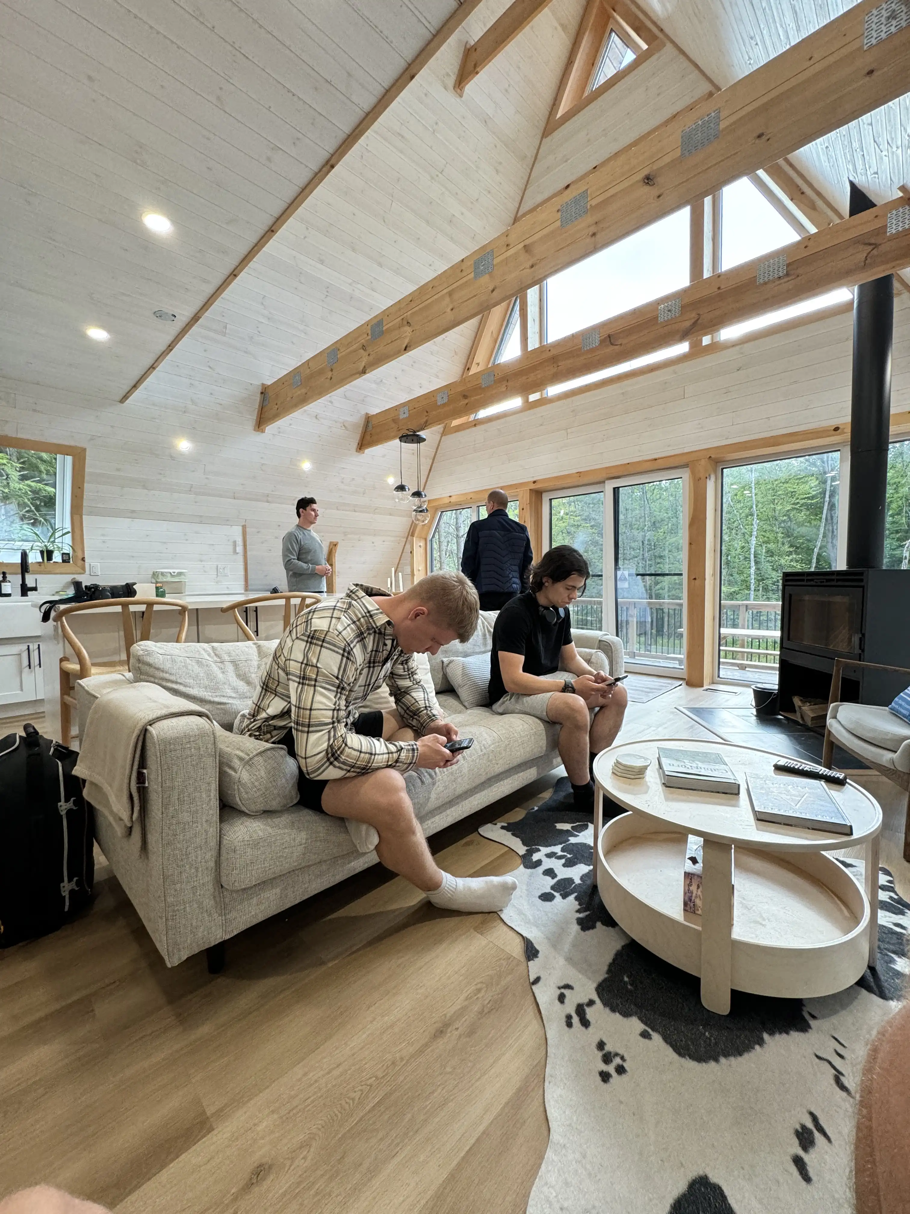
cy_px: 607
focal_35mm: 14
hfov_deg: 85.7
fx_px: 491
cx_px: 455
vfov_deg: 102.1
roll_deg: -0.4
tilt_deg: -2.3
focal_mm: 2.22
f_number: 2.2
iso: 200
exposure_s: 1/120
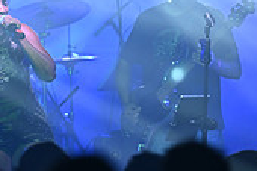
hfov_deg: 3.0
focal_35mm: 683
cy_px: -16
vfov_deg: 2.0
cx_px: 3
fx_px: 4871
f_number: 3.2
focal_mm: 200
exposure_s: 1/640
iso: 1250
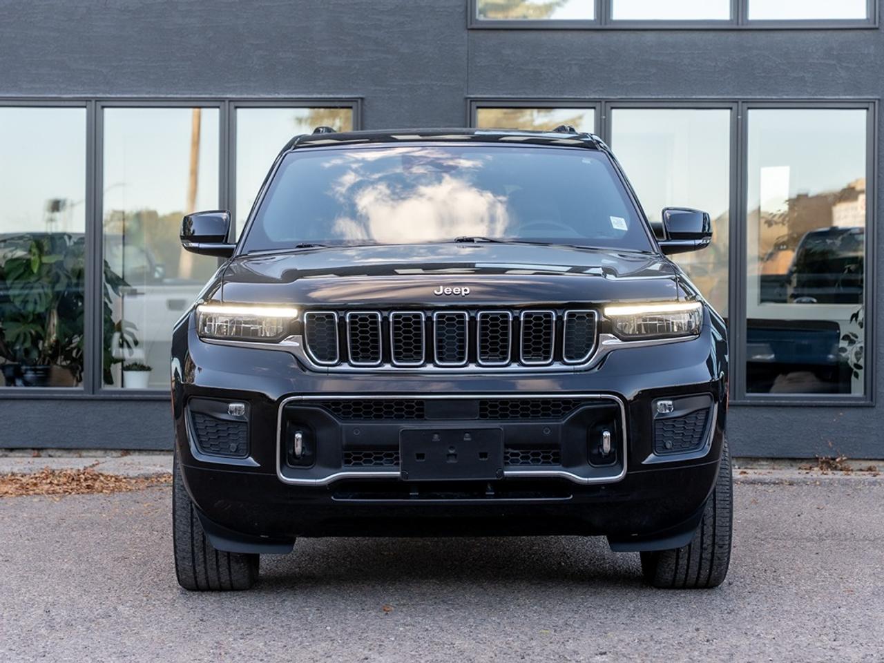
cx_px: 458
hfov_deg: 23.2
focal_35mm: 84
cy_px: 289
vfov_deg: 17.5
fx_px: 2150
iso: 250
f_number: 4
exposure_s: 1/250
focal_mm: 58.3
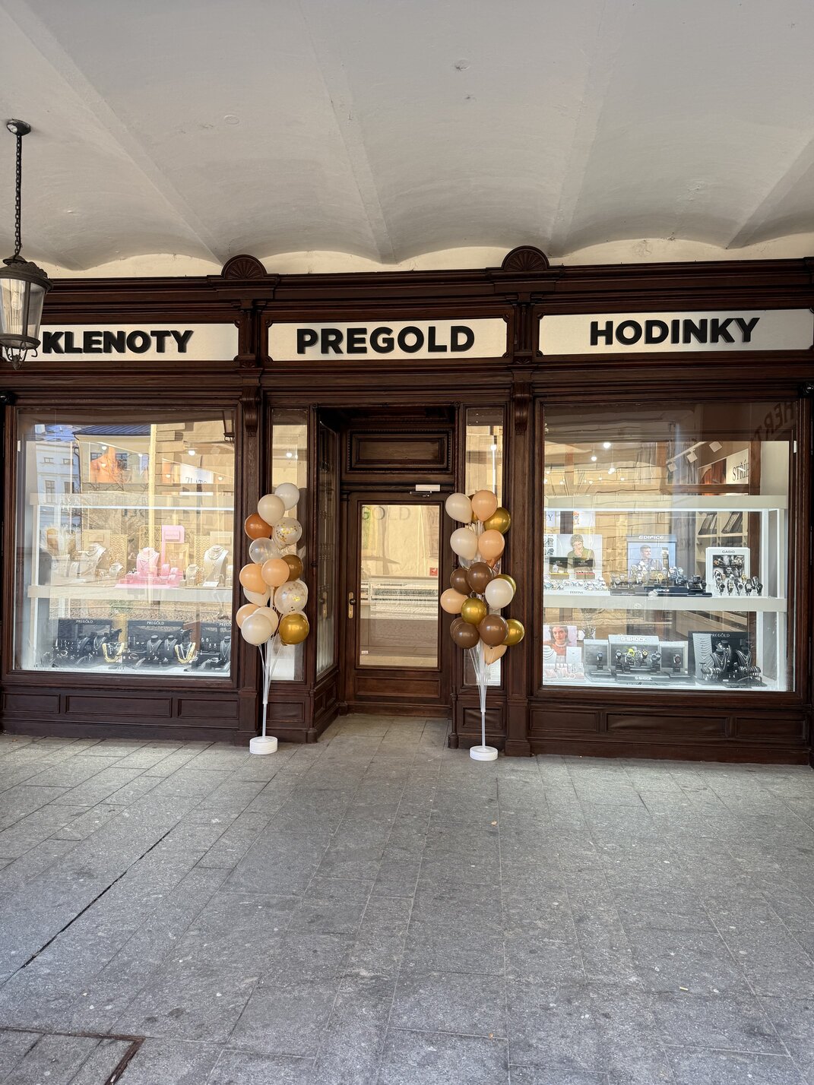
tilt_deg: +1.2
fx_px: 752
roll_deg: -0.6
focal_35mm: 24
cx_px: 407
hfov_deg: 56.8
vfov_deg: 71.6
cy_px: 542
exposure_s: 1/155
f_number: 1.78
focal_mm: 6.76
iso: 80
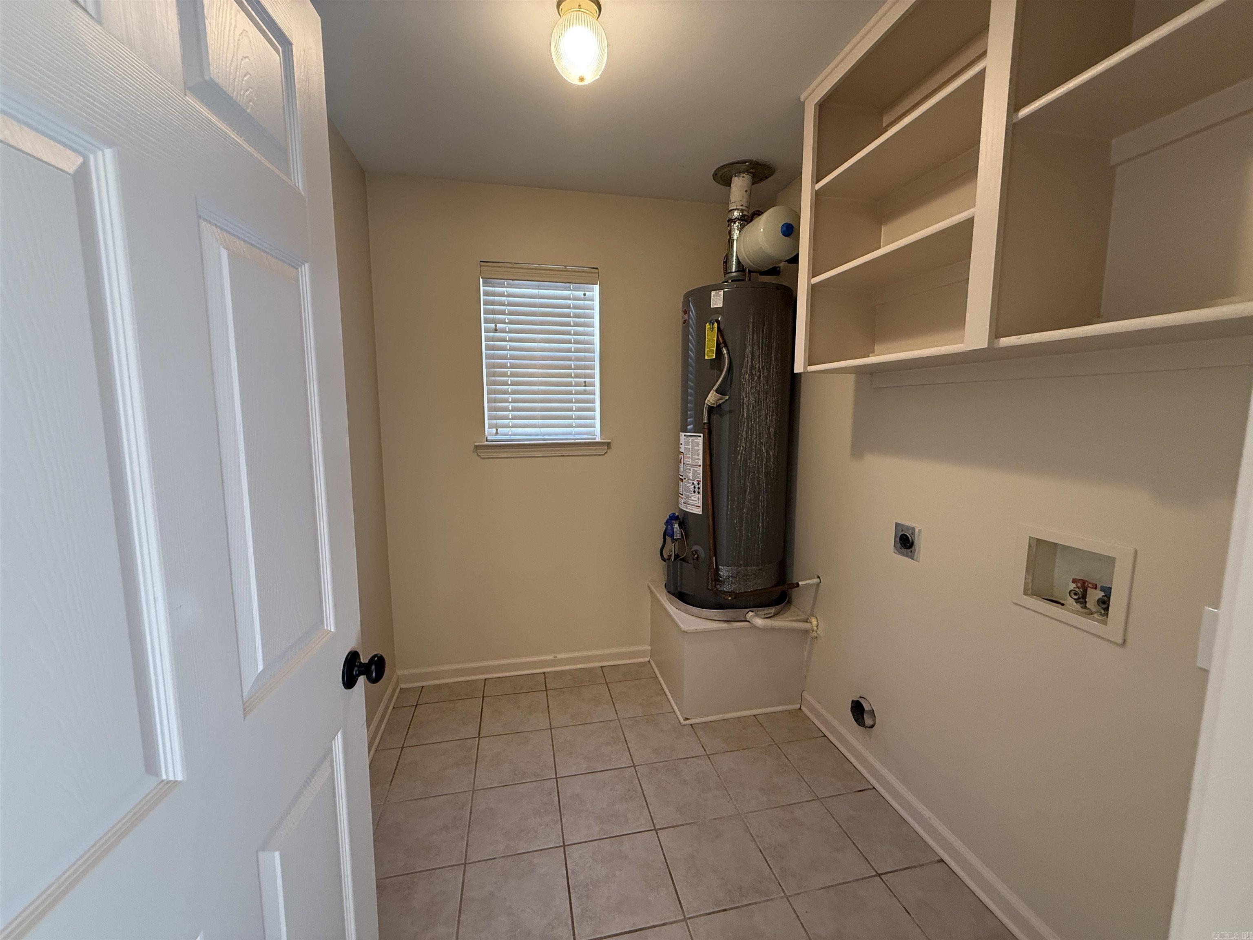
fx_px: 507
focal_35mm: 14
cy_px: 470
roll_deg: -0.6
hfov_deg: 102.1
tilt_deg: -7.3
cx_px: 626
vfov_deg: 85.7
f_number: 2.2
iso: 200
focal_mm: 2.22
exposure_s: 1/60
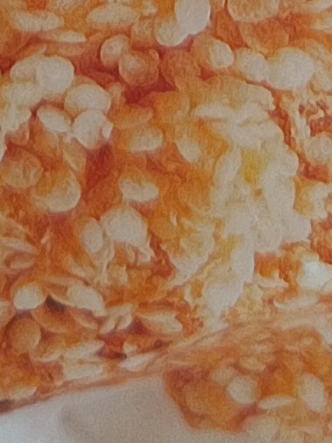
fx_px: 2429
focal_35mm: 190
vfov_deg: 8.8
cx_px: -96
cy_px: -824
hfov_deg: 7.7
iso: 1208
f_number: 1.75
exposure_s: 1/100
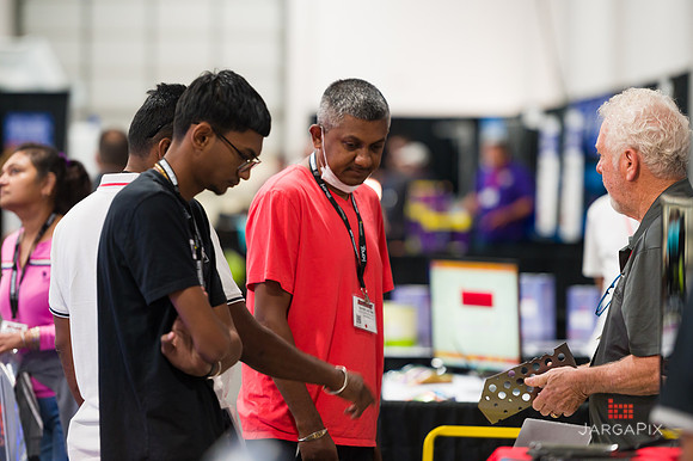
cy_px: 230
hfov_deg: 11.4
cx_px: 346
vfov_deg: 7.6
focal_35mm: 180
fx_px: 3463
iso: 1600
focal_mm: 180
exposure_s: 1/125
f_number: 3.2
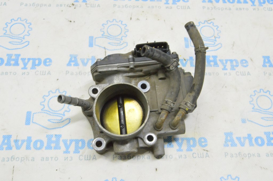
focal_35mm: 39
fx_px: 296
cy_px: 90
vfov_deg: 34.2
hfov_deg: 49.6
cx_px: 136
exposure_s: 1/15
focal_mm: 26
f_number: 20
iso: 6400
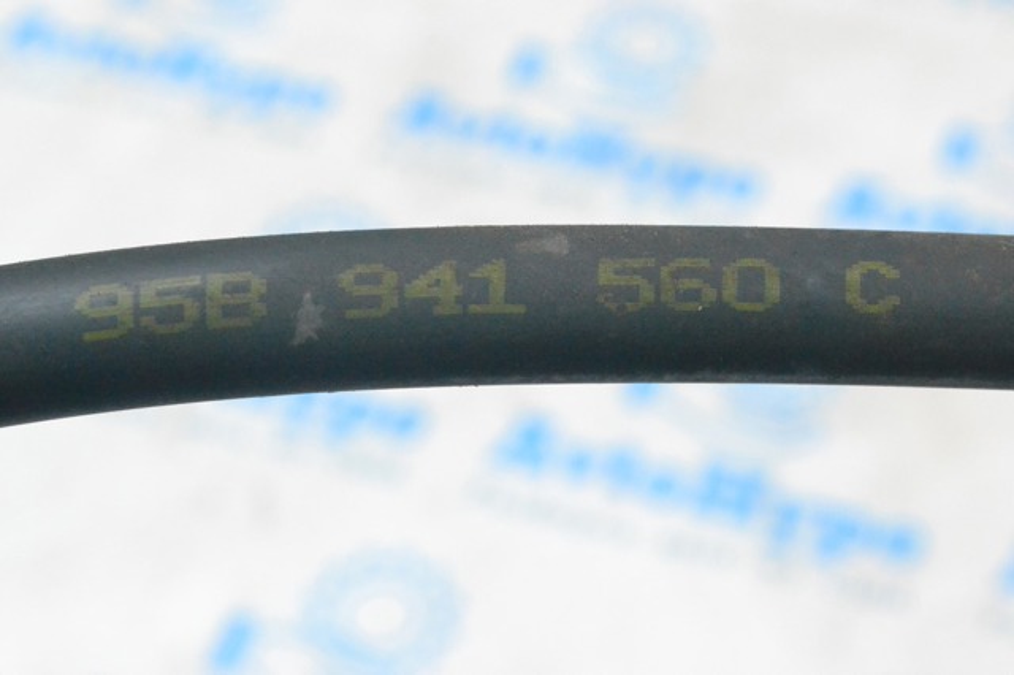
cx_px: 507
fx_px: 2322
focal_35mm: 82
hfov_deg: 24.6
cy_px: 338
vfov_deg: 16.5
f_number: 10
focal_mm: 55
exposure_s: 1/160
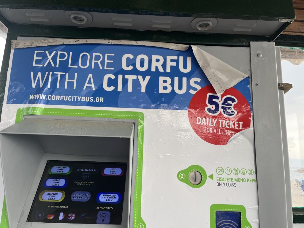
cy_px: 114
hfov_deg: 67.3
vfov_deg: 53.1
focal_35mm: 26
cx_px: 152
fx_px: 228
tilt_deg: +11.2
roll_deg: -2.4
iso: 40
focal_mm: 5.1
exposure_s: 1/185
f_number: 1.6
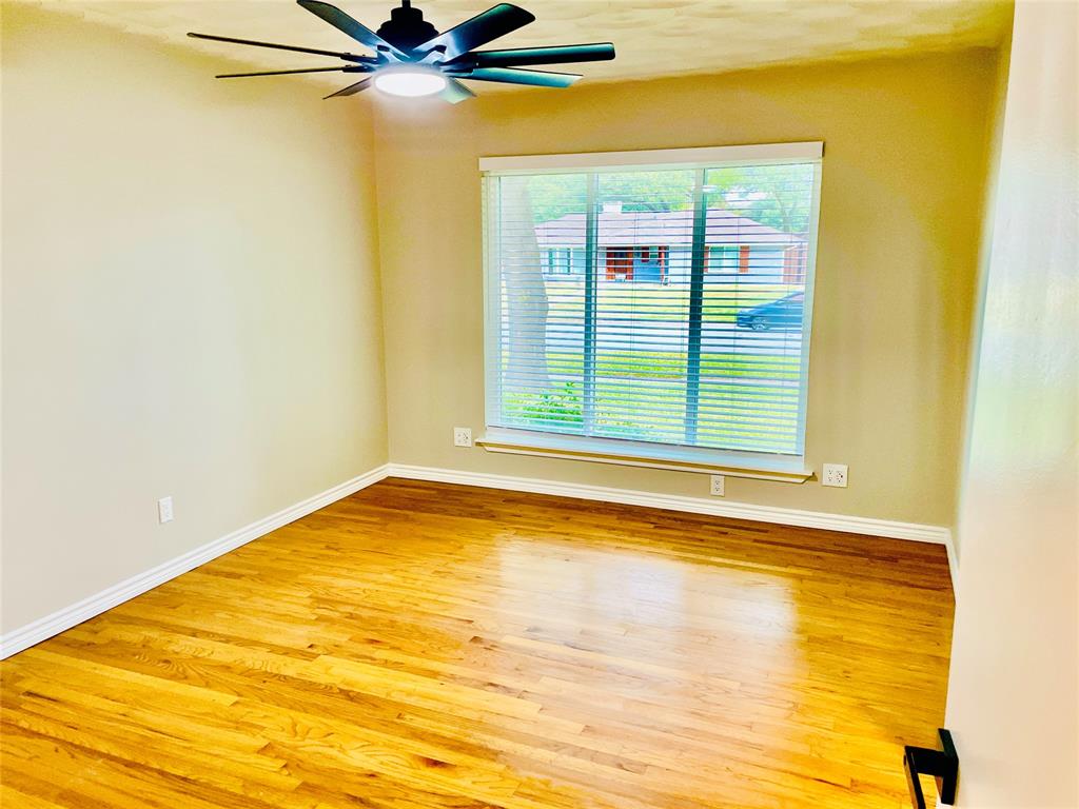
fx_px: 810
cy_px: 404
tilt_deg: -11.1
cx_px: 540
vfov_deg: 53.1
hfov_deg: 67.3
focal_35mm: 26
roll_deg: +0.9
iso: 125
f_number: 1.6
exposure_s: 1/115
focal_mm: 4.2
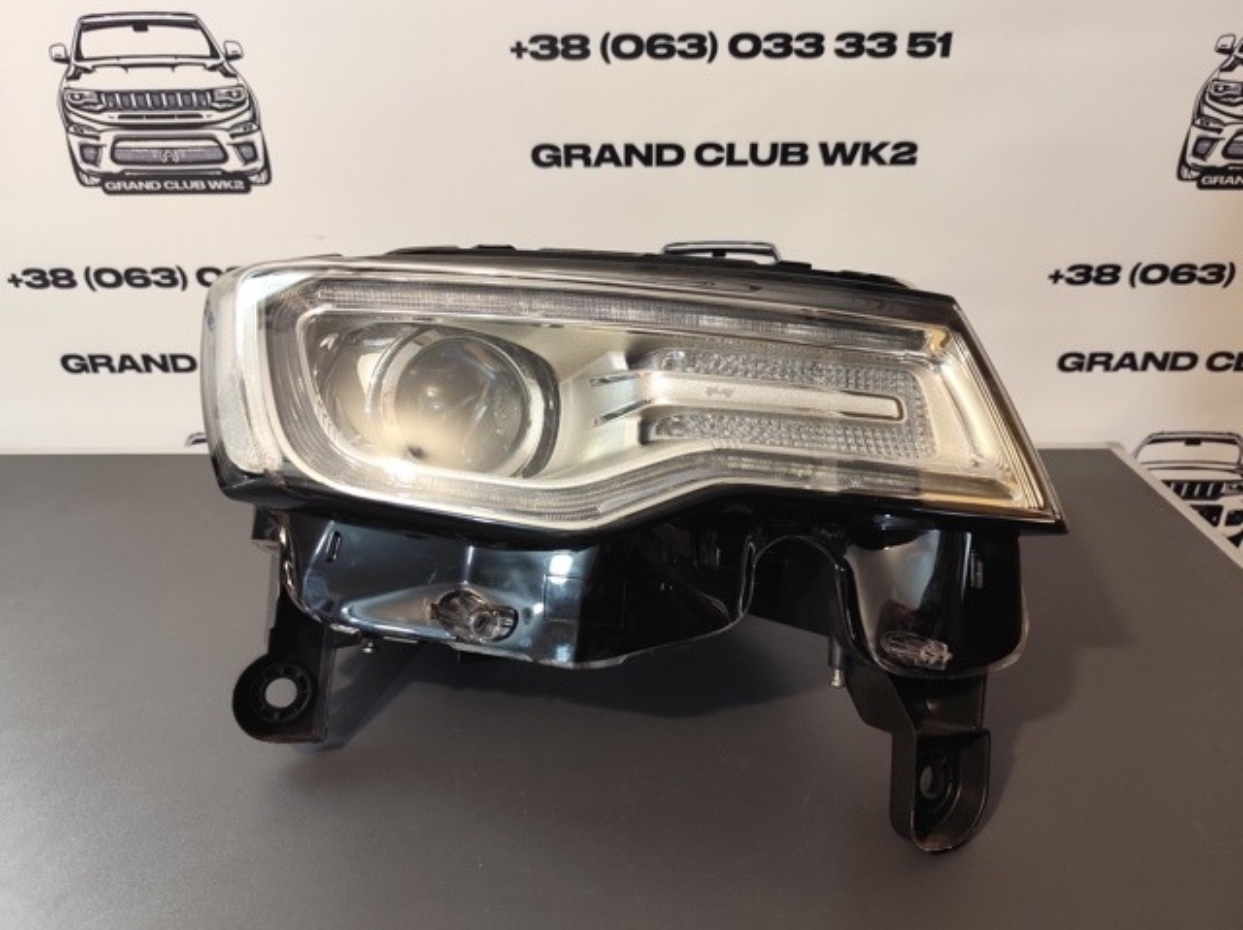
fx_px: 825
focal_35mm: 23
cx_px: 622
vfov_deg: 58.8
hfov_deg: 74.0
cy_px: 465
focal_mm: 6.19
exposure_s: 1/60
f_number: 1.65
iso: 640
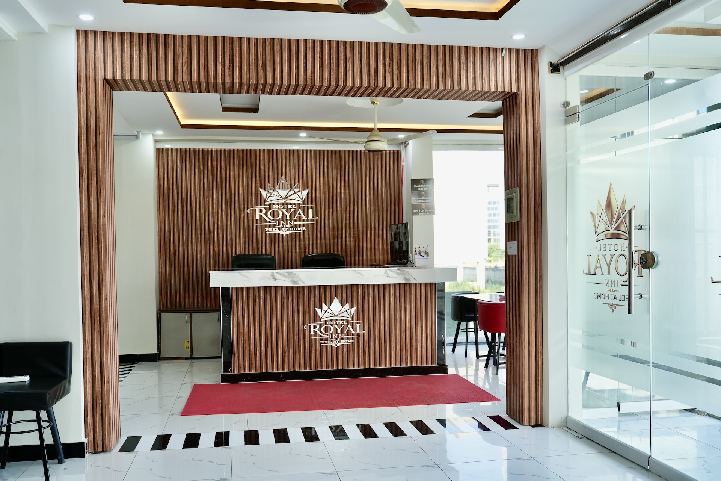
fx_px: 621
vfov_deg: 42.3
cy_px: 240
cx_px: 360
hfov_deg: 60.3
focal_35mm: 31
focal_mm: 31
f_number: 4
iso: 400
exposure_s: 1/125
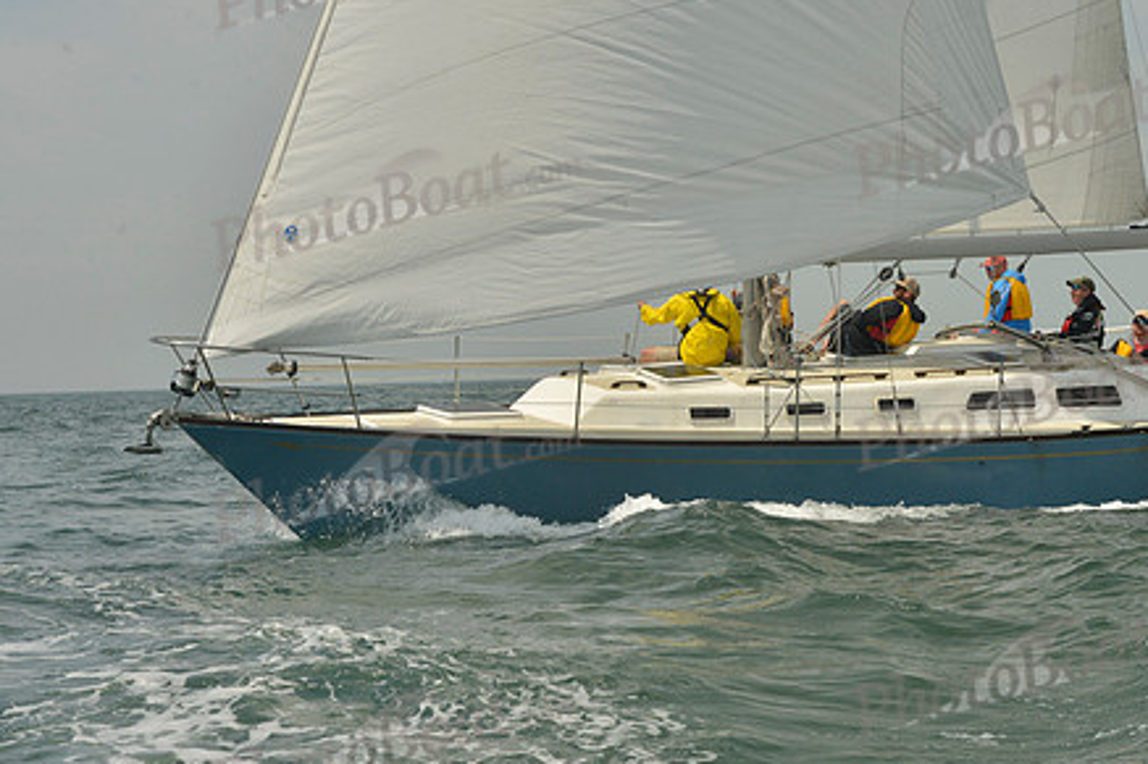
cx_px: 720
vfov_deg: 14.7
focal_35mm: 93
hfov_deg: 21.9
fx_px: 2964
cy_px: 303
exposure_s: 1/1250
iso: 560
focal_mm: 70
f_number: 13
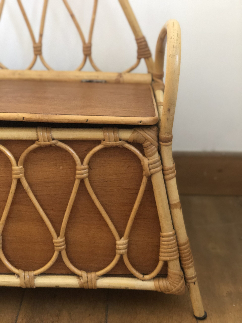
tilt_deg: -25.9
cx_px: 121
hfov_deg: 28.0
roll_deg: -0.7
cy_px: 162
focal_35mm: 52
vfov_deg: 36.8
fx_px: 485
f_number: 2.4
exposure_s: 1/8
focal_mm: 6
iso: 200
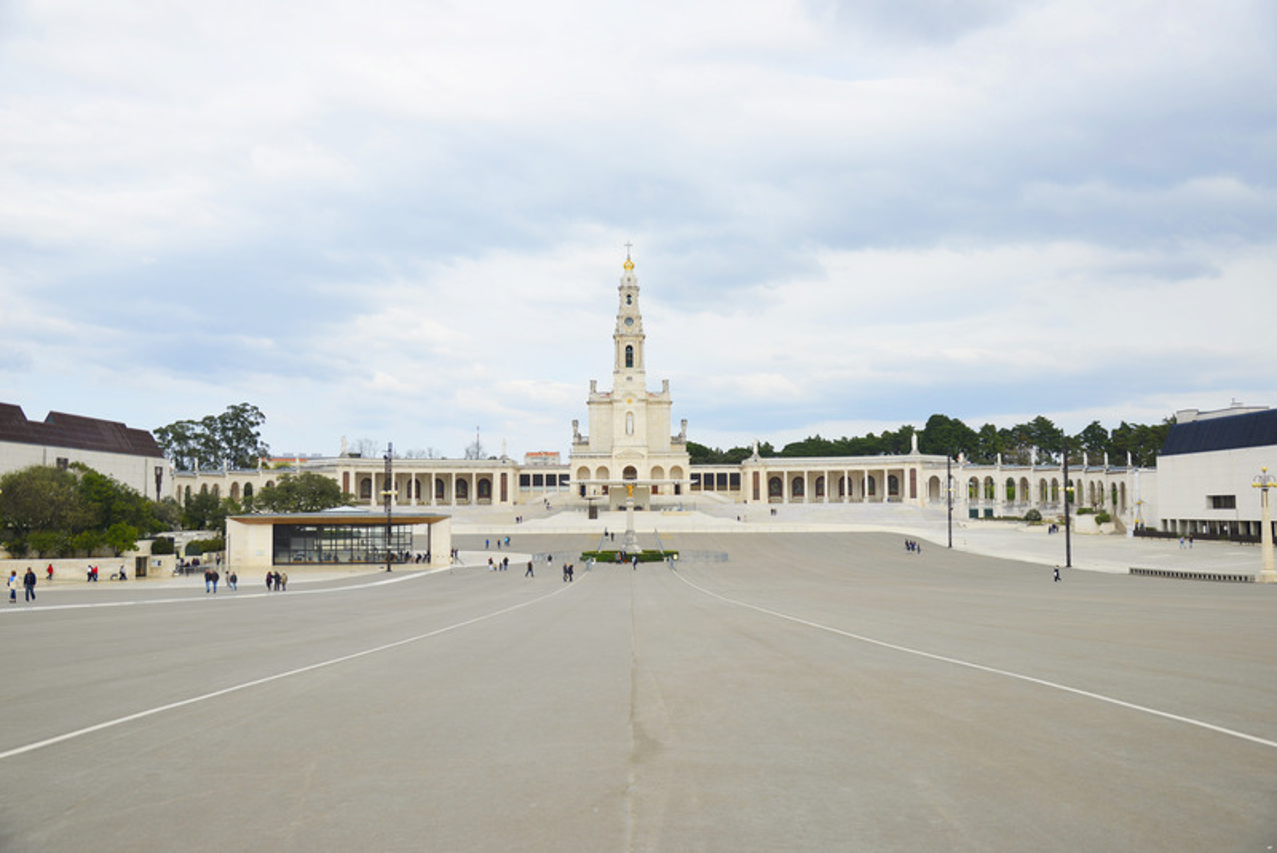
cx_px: 638
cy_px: 426
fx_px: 1206
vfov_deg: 38.9
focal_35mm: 34
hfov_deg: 55.8
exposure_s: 1/500
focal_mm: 34
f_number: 5
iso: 100
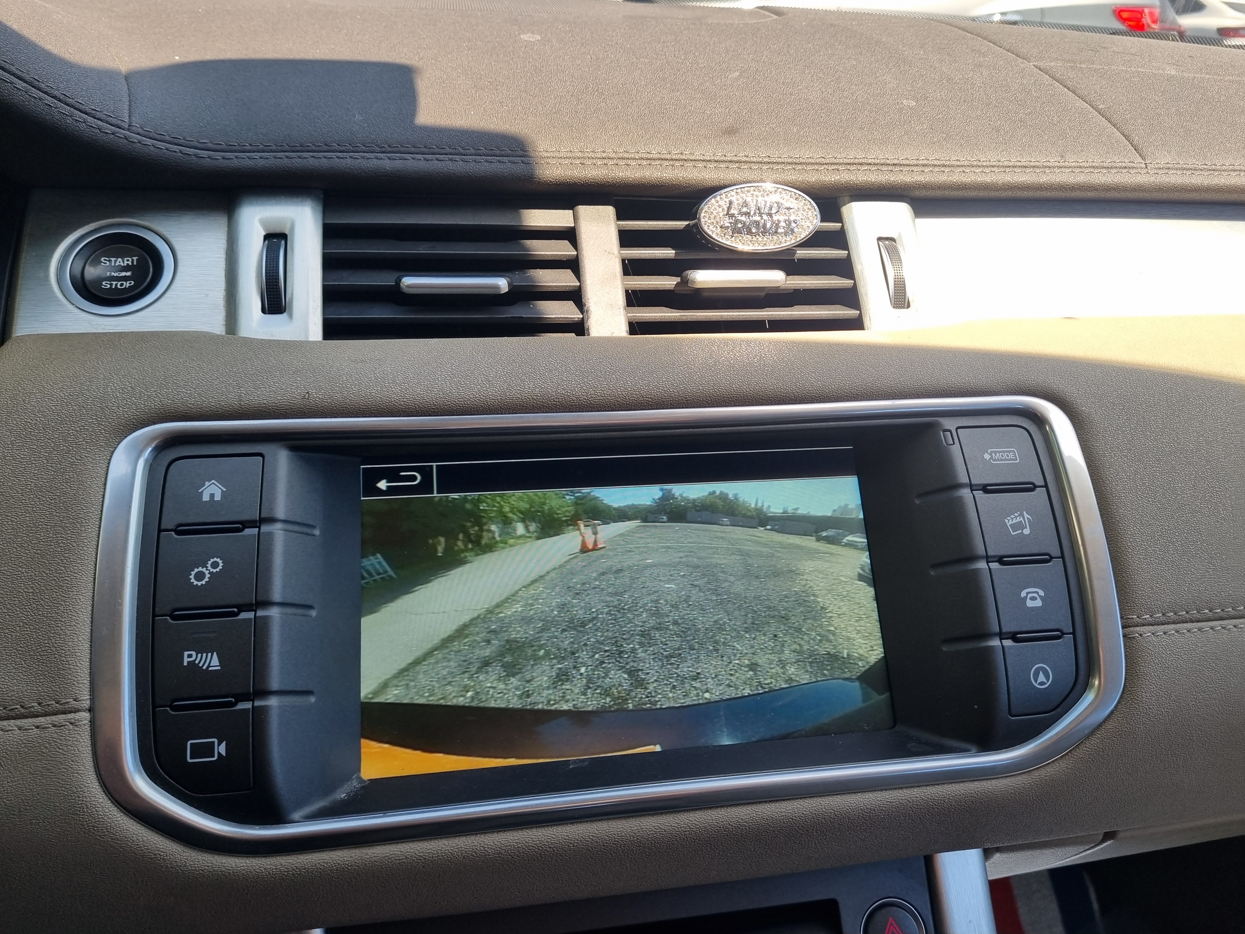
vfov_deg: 53.1
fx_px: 935
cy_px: 467
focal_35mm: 26
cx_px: 622
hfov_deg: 67.3
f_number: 1.8
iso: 50
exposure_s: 1/220
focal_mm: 5.4
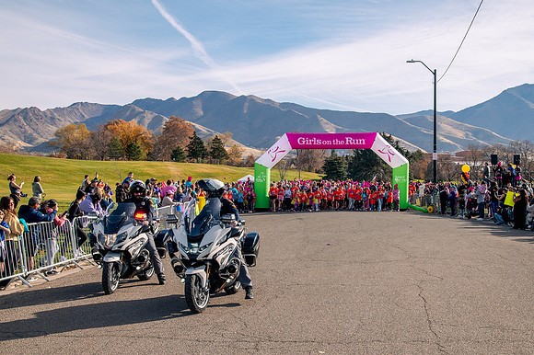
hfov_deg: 45.0
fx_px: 644
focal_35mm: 43
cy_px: 194
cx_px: 281
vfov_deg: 30.8
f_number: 10
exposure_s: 1/1000
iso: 800
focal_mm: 38
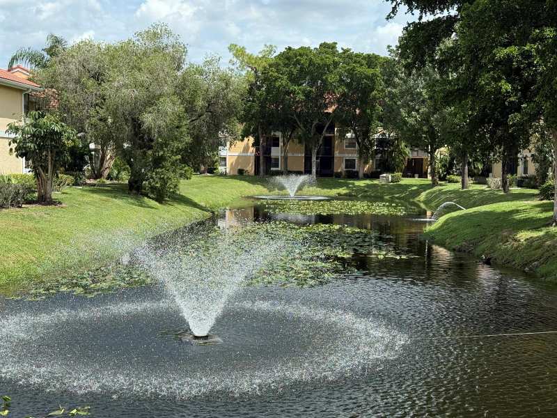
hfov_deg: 39.7
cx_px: 278
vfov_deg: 30.3
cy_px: 209
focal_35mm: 48
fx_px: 772
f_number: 1.78
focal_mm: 6.76
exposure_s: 1/3534
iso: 80
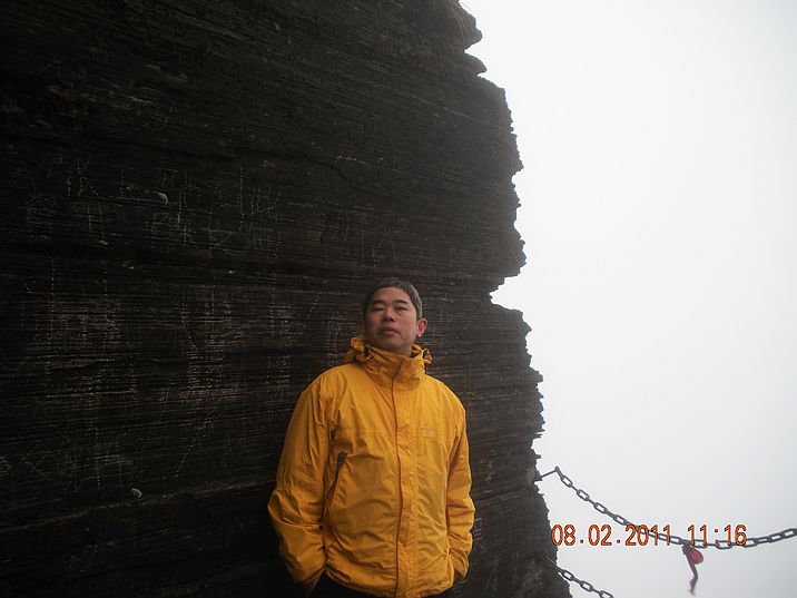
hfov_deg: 51.4
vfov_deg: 39.7
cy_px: 299
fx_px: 829
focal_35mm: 36
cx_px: 398
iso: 64
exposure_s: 1/110
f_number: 3.5
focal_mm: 6.3
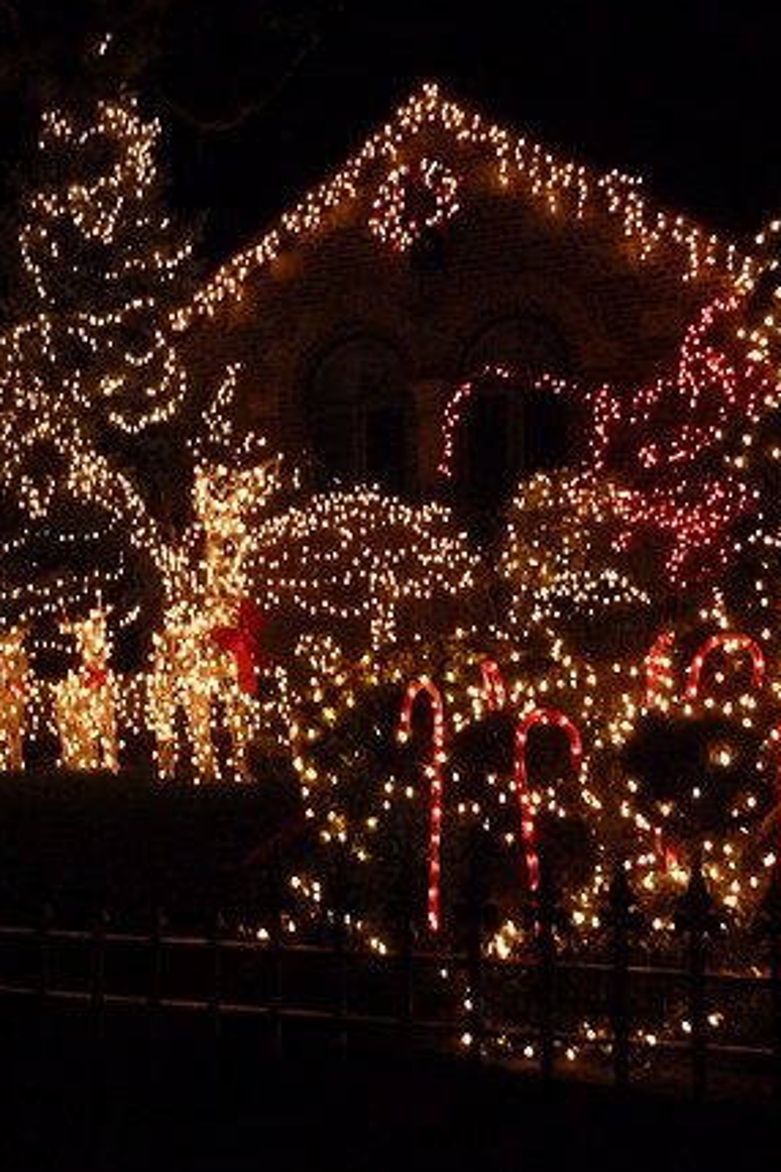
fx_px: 1692
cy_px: 583
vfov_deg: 38.2
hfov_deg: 25.4
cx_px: 112
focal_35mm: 52
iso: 800
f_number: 3.6
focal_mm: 6.1
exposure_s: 1/10
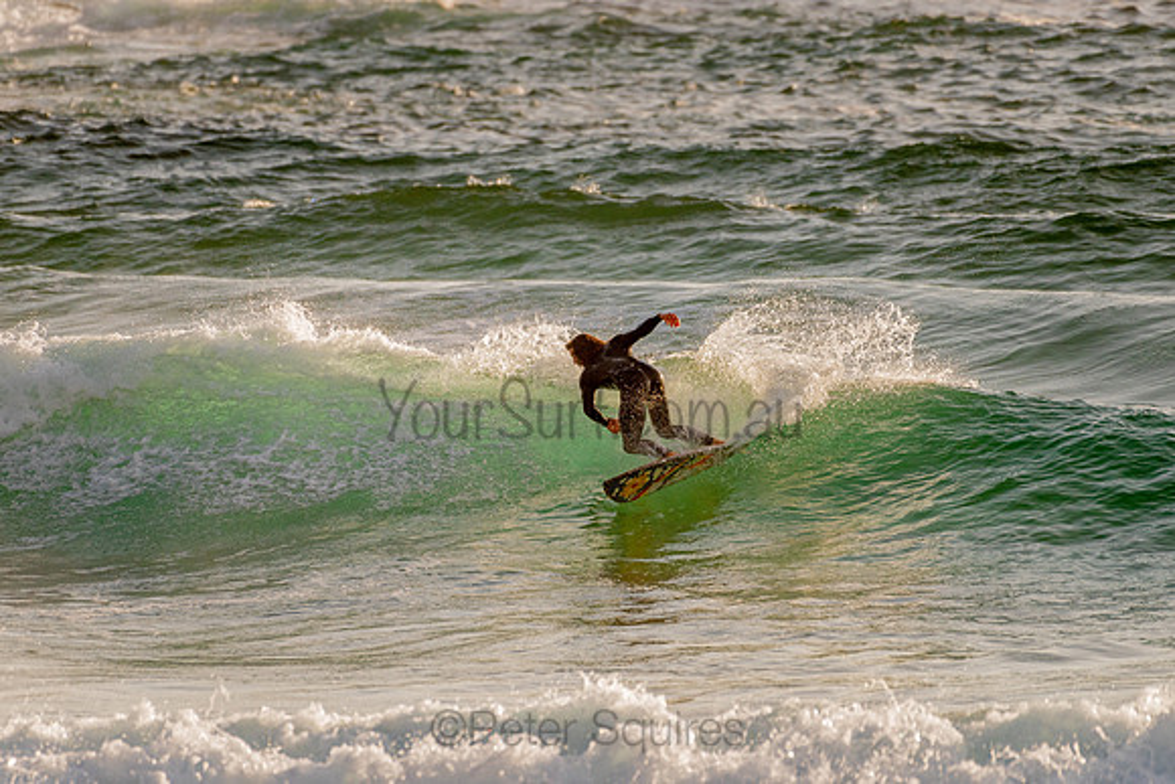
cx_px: 573
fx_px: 20008
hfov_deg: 3.4
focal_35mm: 613
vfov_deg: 2.2
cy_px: 380
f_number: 5.6
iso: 250
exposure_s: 1/2000
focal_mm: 500
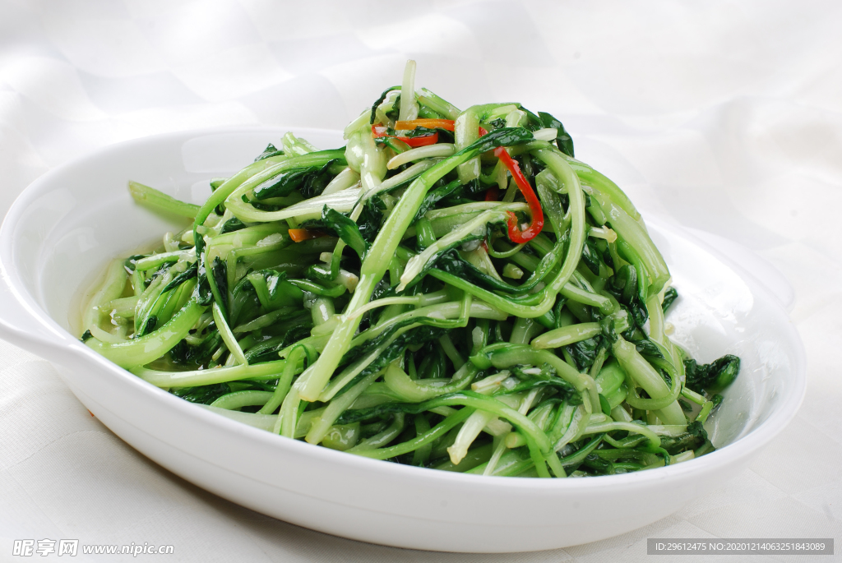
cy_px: 282
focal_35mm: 75
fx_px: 1756
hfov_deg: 27.0
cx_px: 421
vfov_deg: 18.2
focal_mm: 50
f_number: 13
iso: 100
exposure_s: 1/160
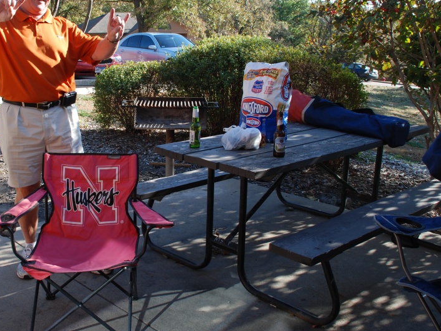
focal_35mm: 42
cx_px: 143
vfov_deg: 34.2
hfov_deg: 44.1
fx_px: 535
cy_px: 133
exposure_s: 1/125
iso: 160
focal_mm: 20
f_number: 5.6
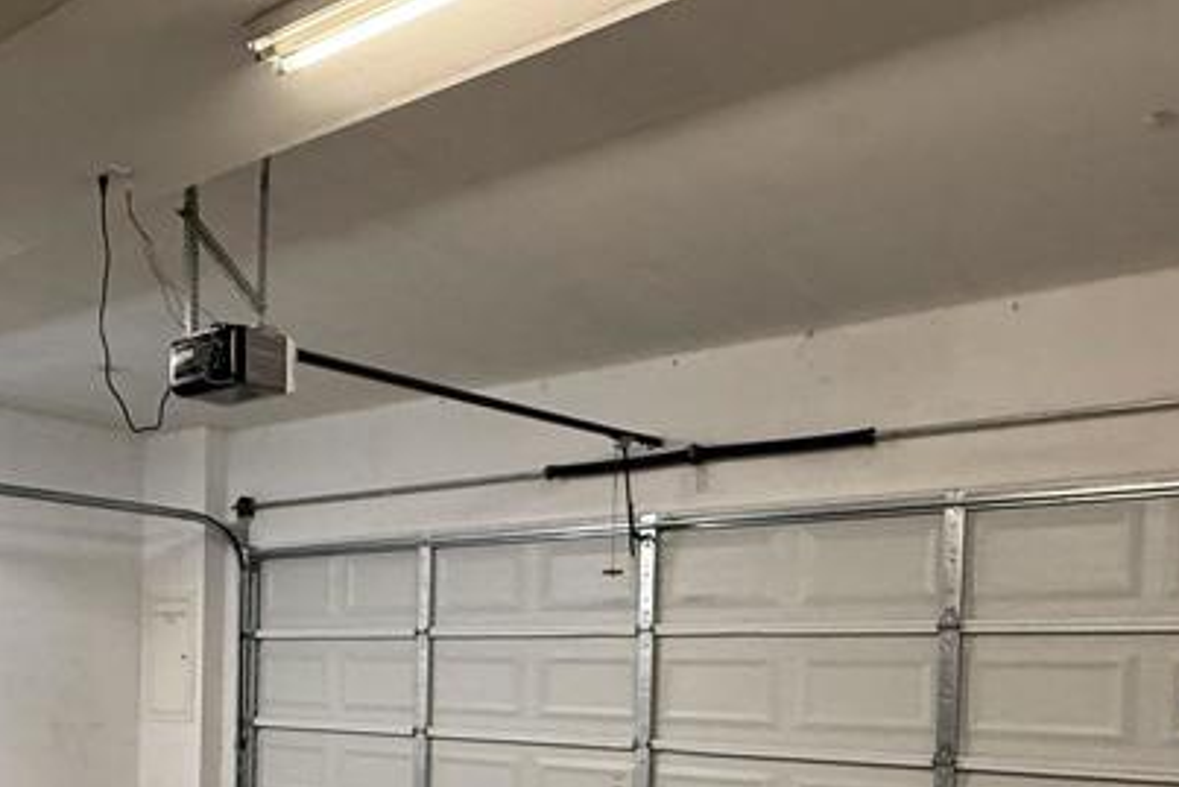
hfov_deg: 47.1
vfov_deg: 34.1
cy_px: 699
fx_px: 1212
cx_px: 135
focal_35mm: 37
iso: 400
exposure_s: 1/60
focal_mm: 2.22
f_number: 2.2
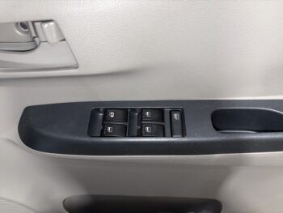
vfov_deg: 53.1
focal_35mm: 26
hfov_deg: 67.3
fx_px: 213
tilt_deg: -45.7
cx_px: 142
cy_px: 106
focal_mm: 5.96
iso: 50
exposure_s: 1/28
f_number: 1.6
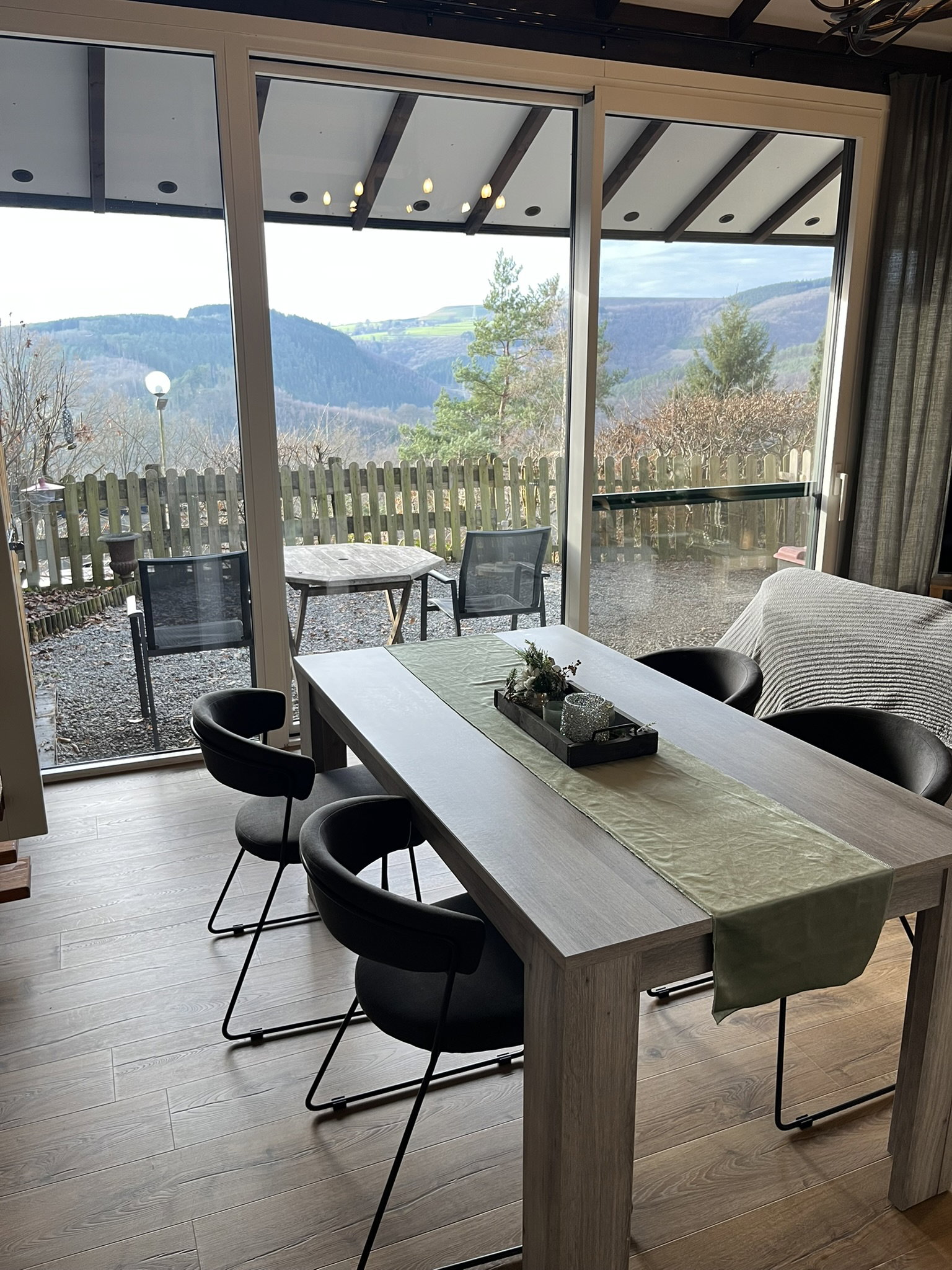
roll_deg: +1.2
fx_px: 953
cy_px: 635
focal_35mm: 26
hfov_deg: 53.1
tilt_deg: -14.9
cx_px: 476
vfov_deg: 67.3
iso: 80
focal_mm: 5.1
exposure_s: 1/50
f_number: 1.6
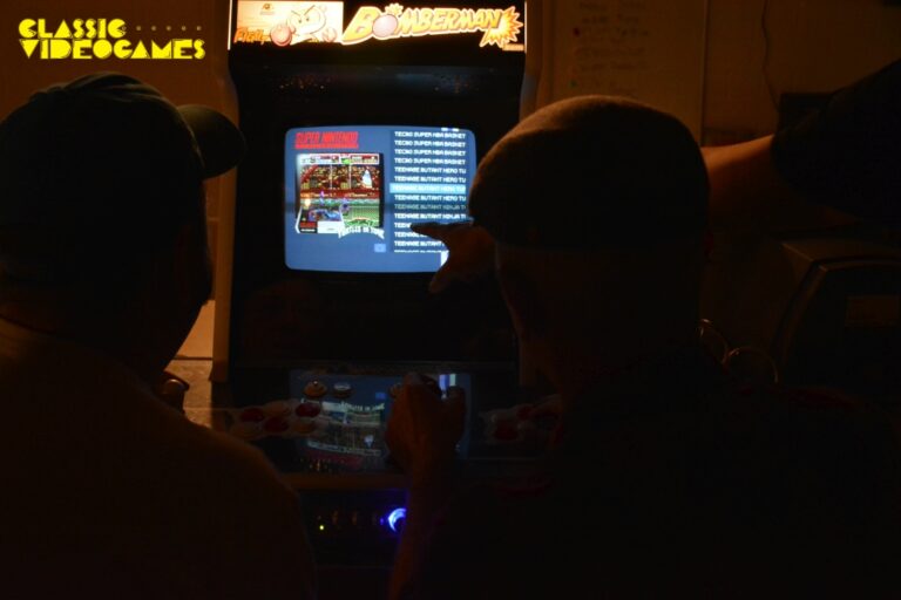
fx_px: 1201
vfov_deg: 28.1
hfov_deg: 41.1
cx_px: 450
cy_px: 300
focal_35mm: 48
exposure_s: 1/60
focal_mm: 32
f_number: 4
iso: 3200
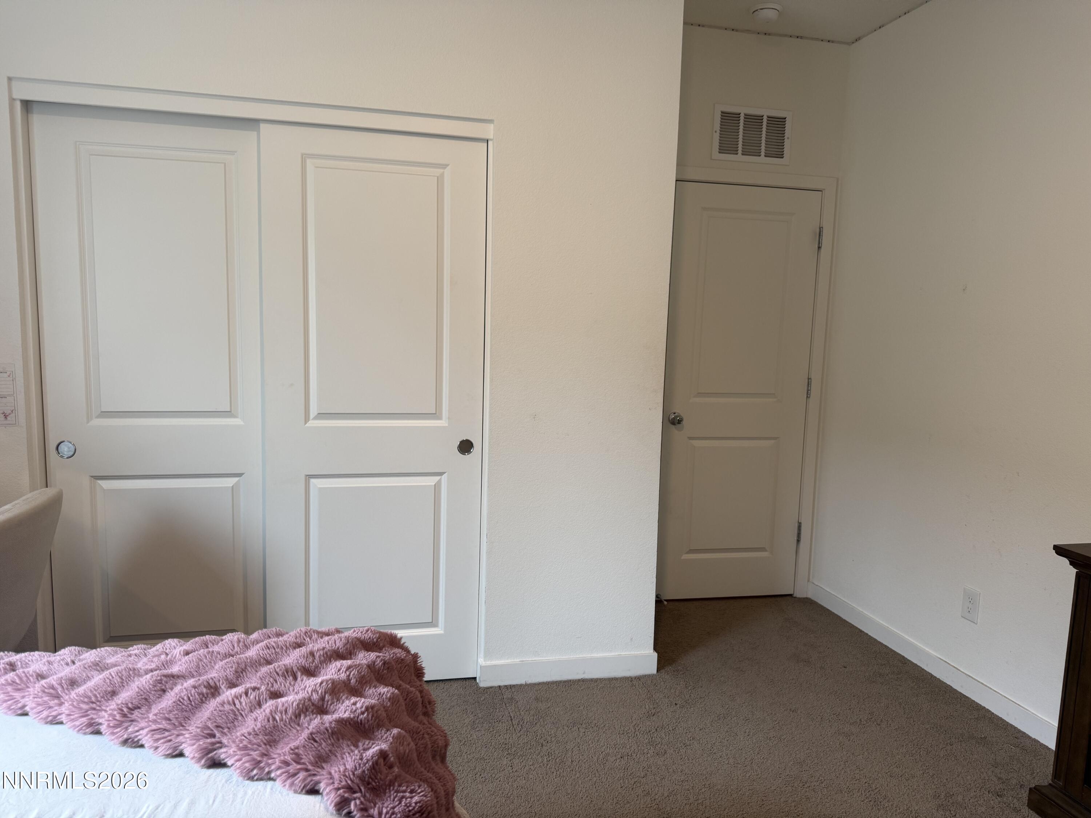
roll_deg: -1.9
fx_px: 756
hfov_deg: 71.6
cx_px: 546
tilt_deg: -6.9
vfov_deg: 56.8
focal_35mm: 24
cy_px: 409
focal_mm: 6.76
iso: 125
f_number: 1.78
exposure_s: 1/60
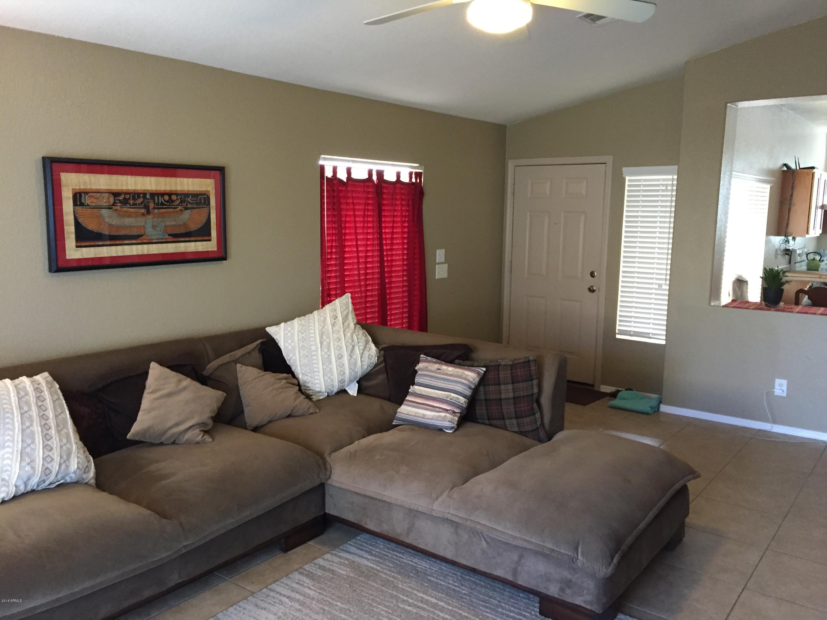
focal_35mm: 29
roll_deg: -1.9
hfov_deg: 61.7
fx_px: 693
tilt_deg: -8.7
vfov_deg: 48.2
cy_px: 310
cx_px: 414
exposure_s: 1/30
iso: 250
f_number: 2.2
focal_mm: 4.15
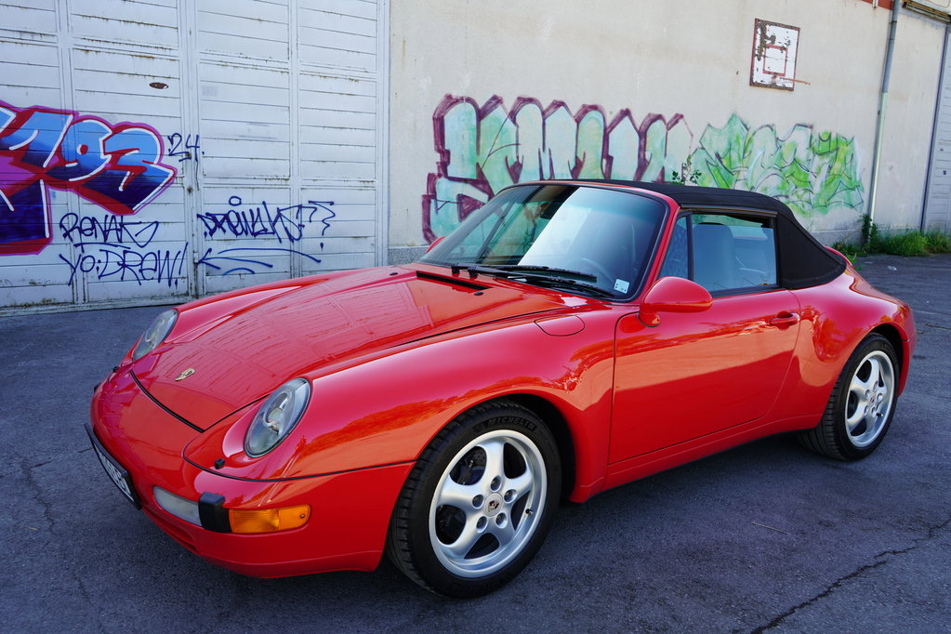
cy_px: 317
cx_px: 476
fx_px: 766
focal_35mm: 29
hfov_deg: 63.7
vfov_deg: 45.0
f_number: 5.6
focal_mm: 29
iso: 100
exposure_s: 1/80
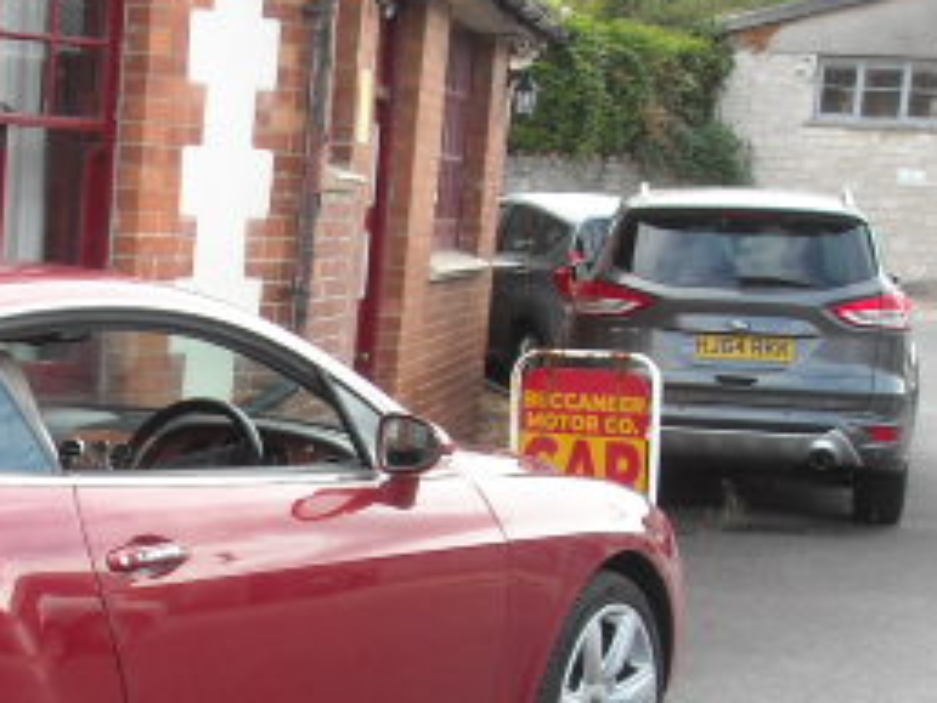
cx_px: -211
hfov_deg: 20.9
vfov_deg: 16.6
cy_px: 703
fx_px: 2356
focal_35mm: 87
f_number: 2.8
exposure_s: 1/148
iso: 64
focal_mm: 5.7
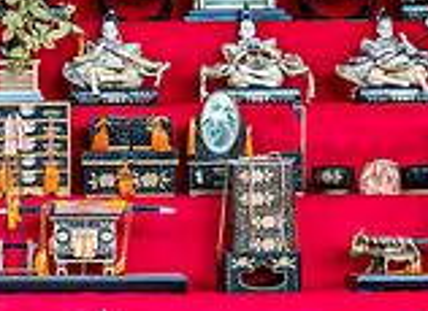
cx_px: 71
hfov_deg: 10.2
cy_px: 34
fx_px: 2398
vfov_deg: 7.4
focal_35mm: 196
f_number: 5.6
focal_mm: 37
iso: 1800
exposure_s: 1/100
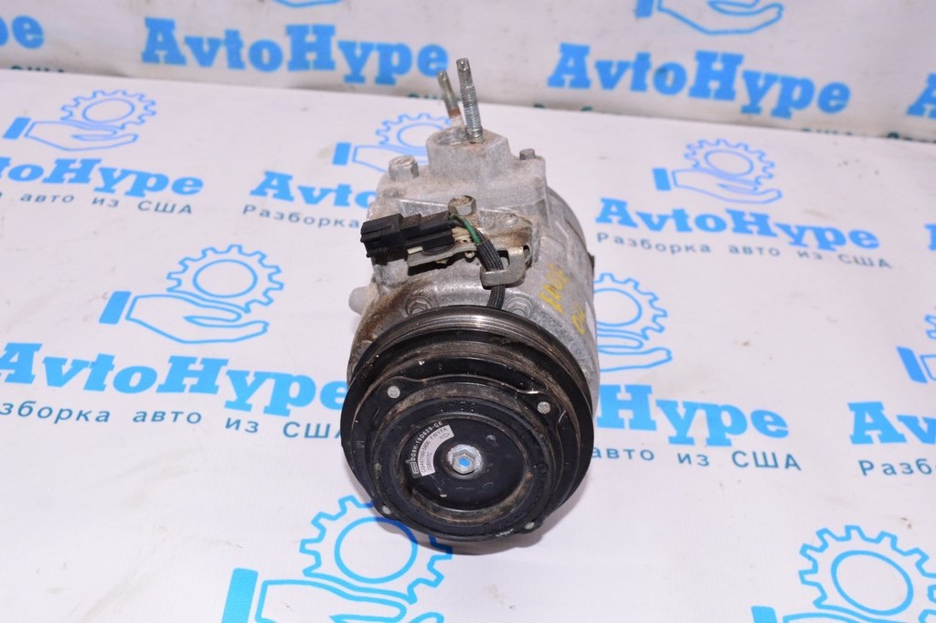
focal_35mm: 42
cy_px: 312
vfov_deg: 31.8
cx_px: 468
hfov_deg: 46.4
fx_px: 1091
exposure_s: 1/125
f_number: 8
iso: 1600
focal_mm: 28
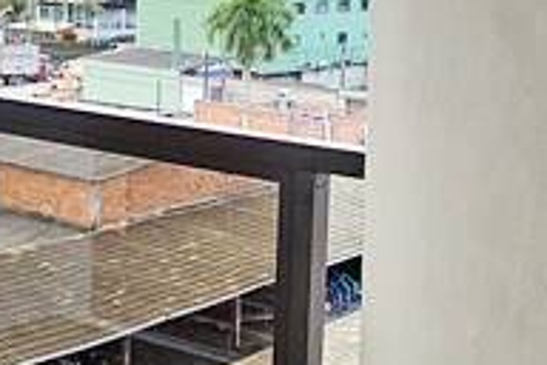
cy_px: 4
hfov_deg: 27.0
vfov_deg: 17.8
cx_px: 285
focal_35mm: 75
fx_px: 1139
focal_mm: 1.7
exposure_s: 1/120
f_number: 2.2
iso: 32
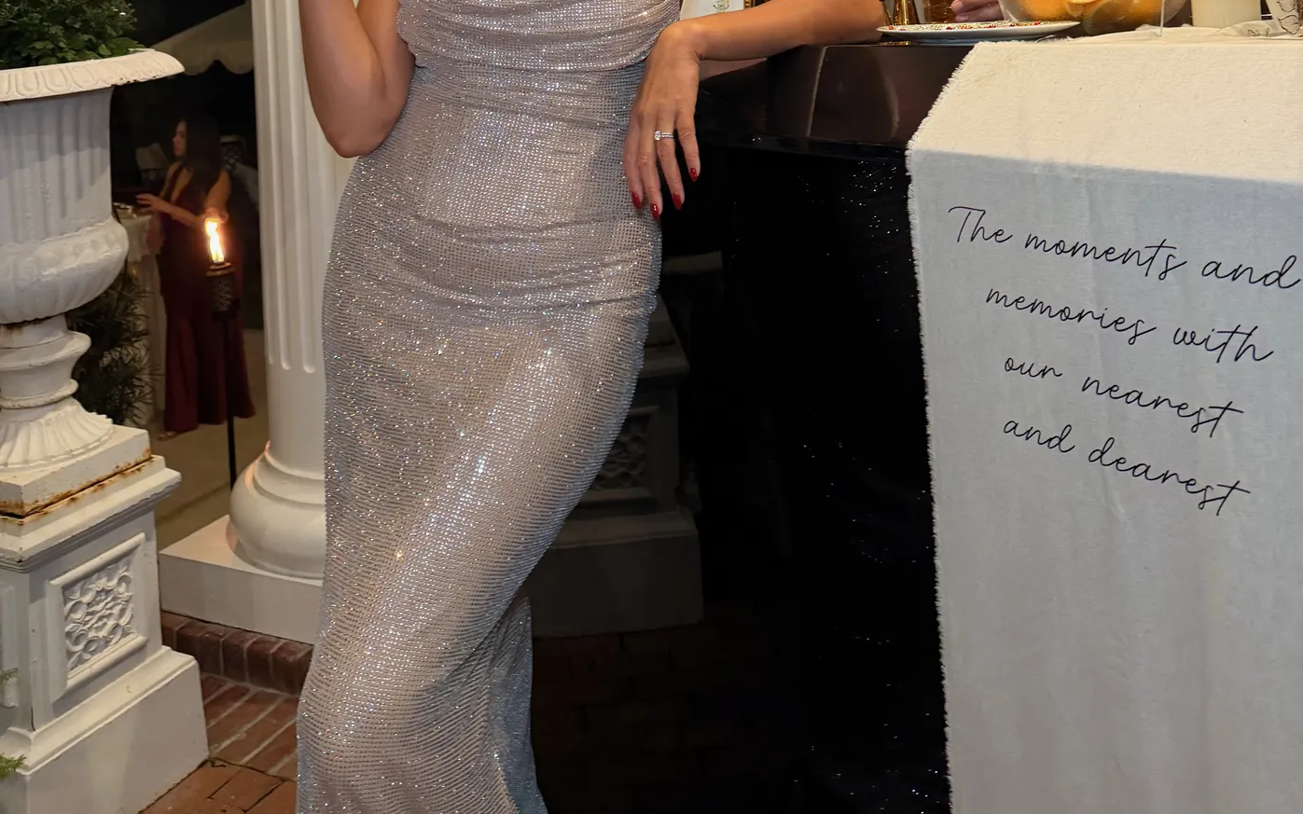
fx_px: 1207
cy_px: -51
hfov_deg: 56.7
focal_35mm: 34
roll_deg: +1.8
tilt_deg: +2.5
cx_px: 651
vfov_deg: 33.2
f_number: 1.78
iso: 250
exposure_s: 1/60
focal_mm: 6.76
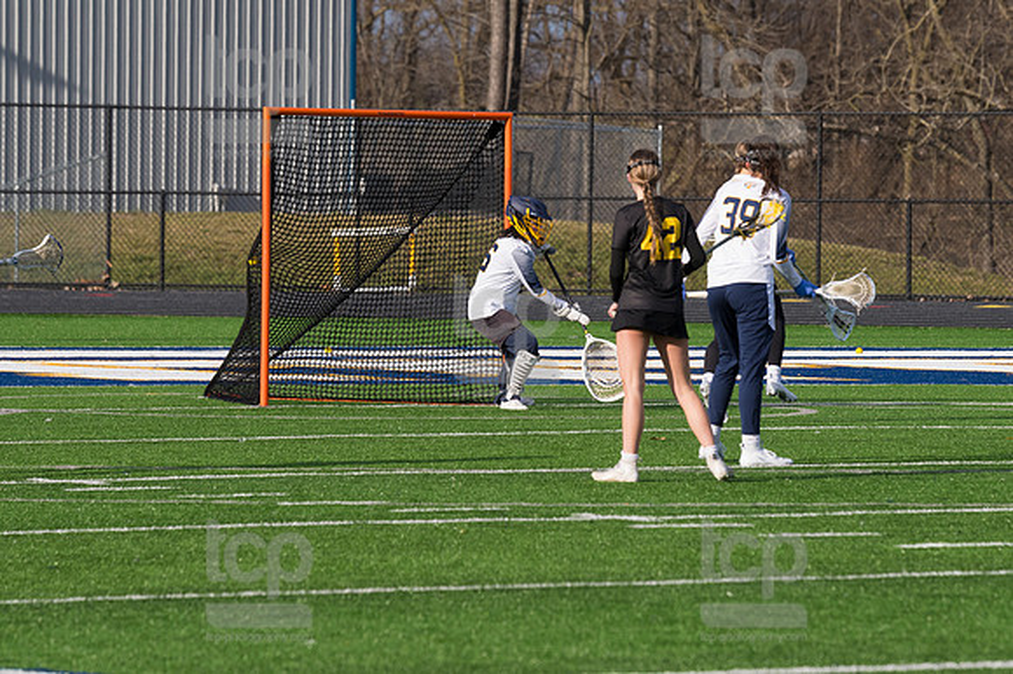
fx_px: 8437
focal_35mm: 300
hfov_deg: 6.9
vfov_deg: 4.6
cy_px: 337
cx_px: 506
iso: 320
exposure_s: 1/1600
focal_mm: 200
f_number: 5.6
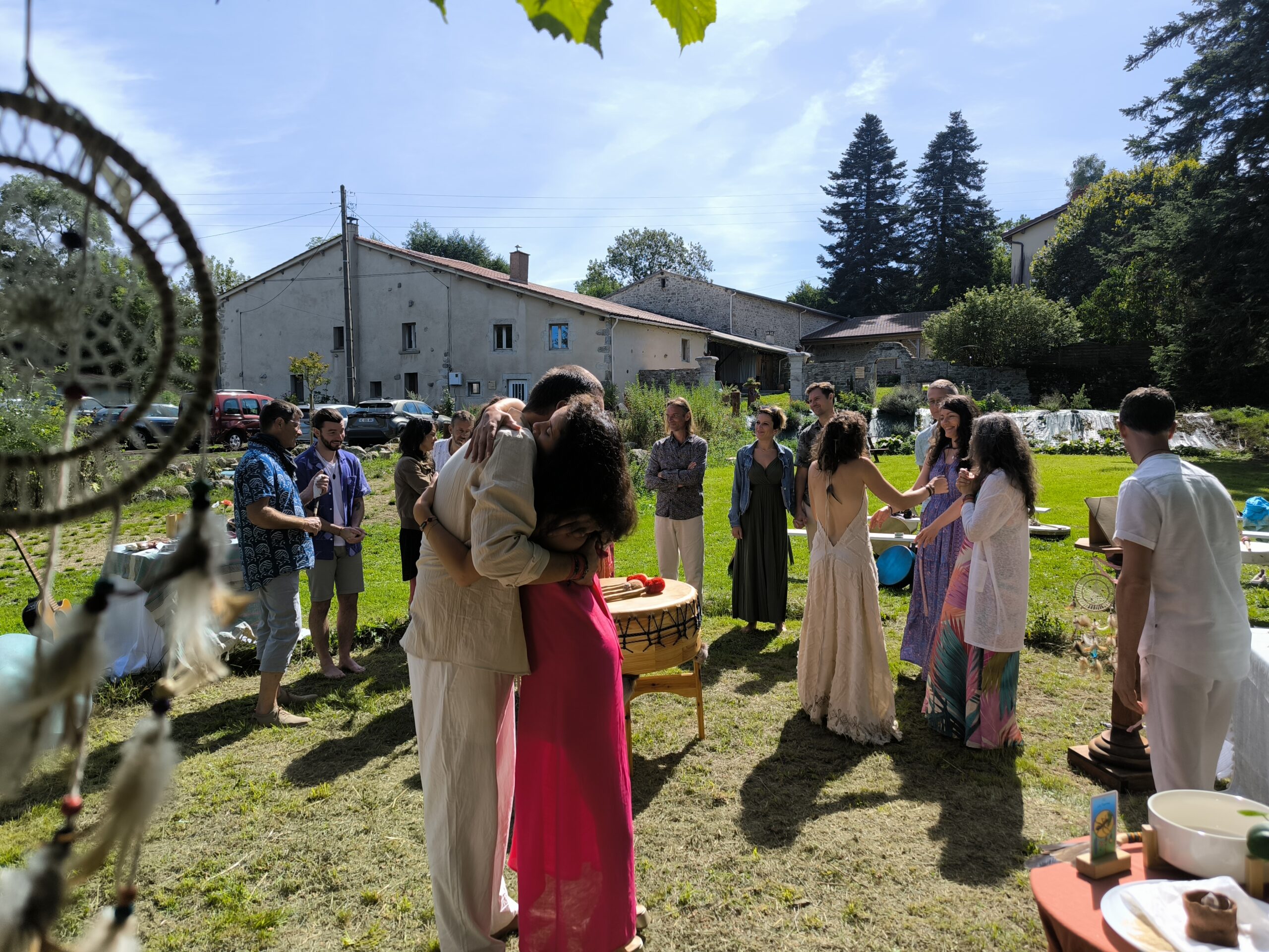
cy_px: 476
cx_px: 634
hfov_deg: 71.6
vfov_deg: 56.8
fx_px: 880
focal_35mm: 24
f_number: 1.9
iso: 50
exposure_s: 1/1300
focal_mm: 6.92
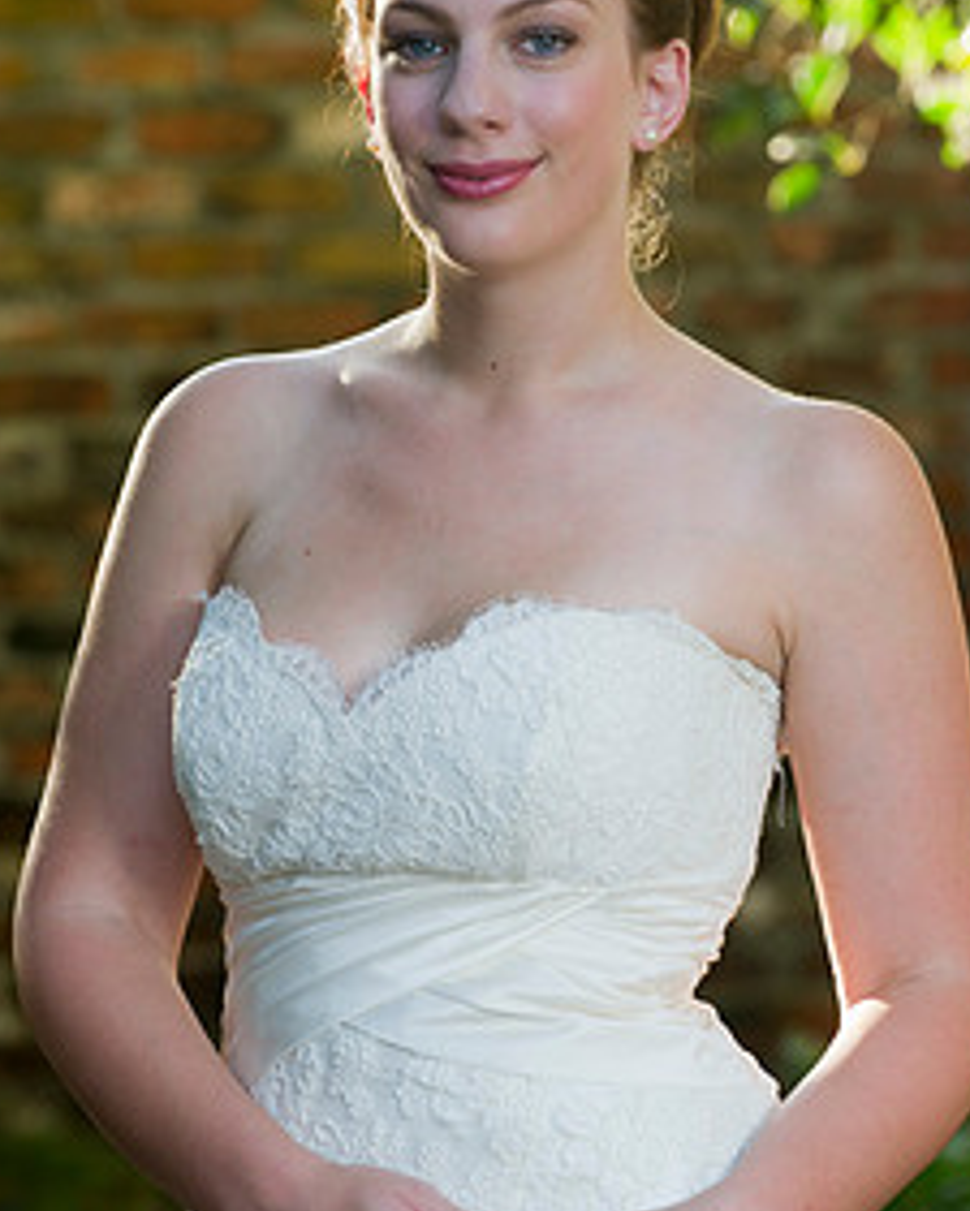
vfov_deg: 8.0
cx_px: 576
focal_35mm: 240
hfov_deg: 6.4
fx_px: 8608
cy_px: 526
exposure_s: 1/60
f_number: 5
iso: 400
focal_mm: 160
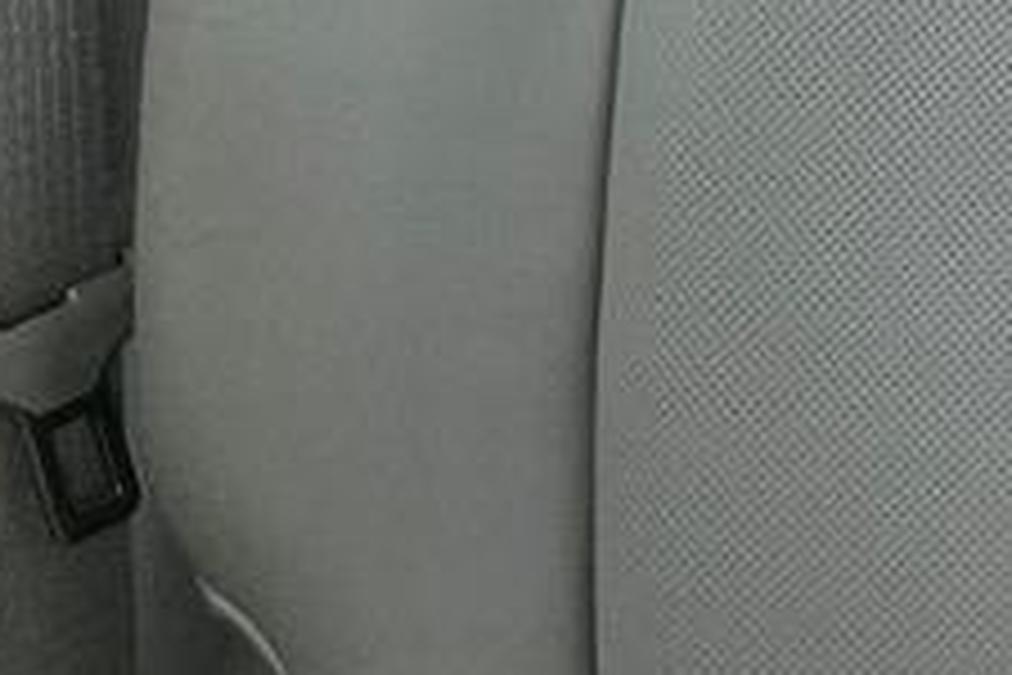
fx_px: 3823
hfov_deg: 11.7
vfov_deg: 9.4
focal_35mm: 136
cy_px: -724
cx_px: 2600
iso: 160
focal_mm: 6.3
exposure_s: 1/120
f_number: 1.7
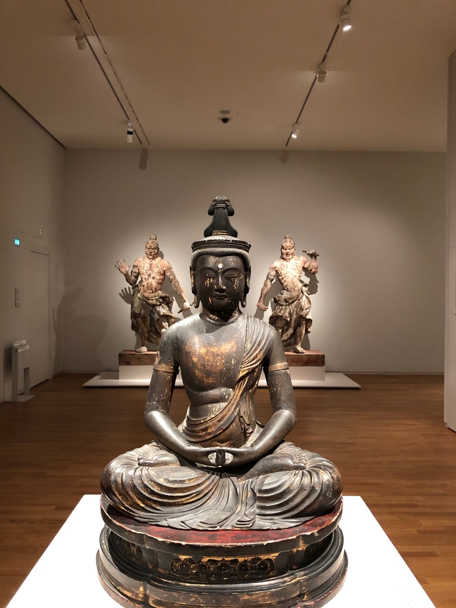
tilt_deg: -0.2
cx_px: 228
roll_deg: +0.0
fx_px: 492
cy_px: 304
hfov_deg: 49.7
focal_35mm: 28
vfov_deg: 63.4
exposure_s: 1/5
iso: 100
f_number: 1.8
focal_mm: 4
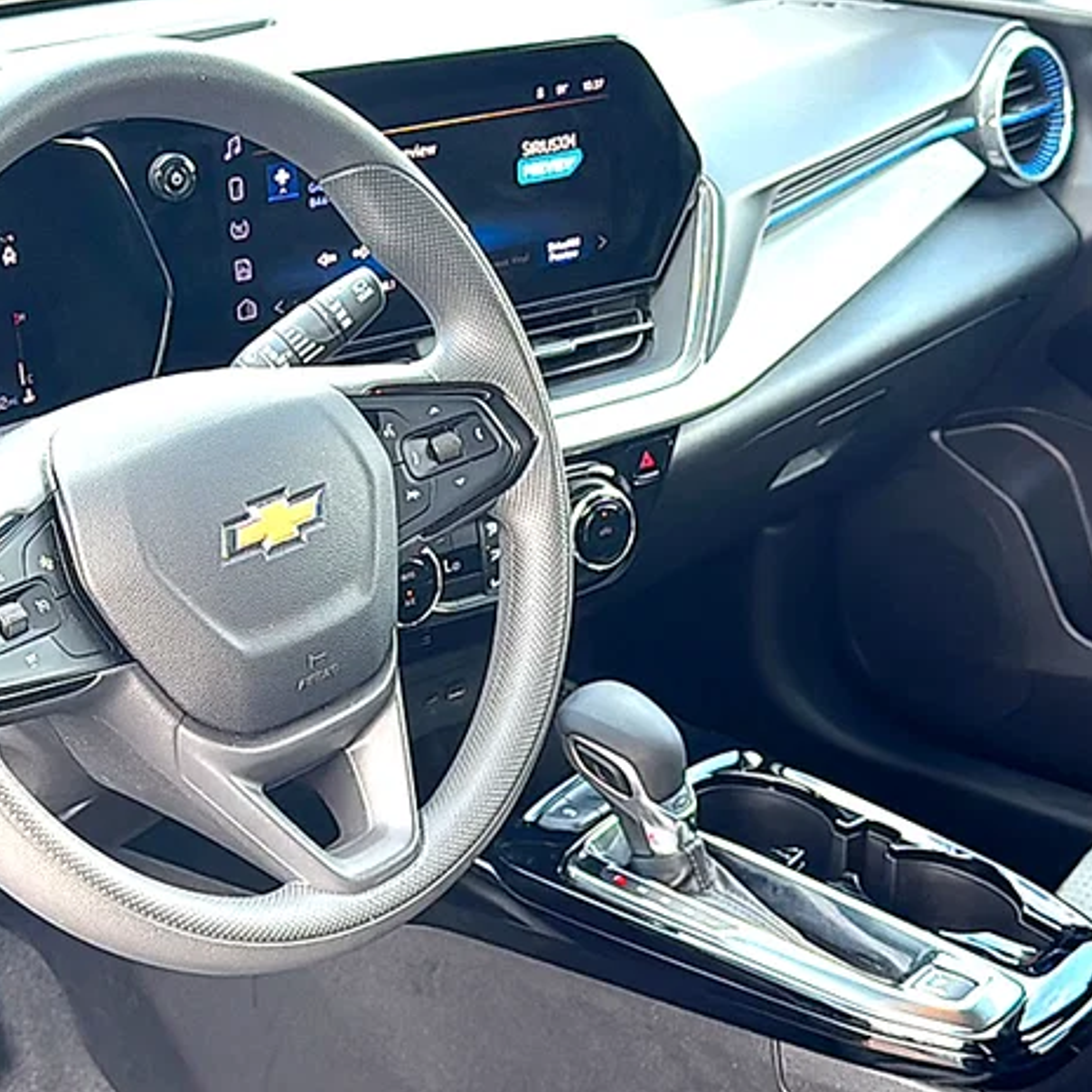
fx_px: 1856
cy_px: 580
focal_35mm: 52
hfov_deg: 32.7
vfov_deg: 32.8
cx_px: 433
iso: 80
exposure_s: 1/140
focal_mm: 6.86
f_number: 1.78
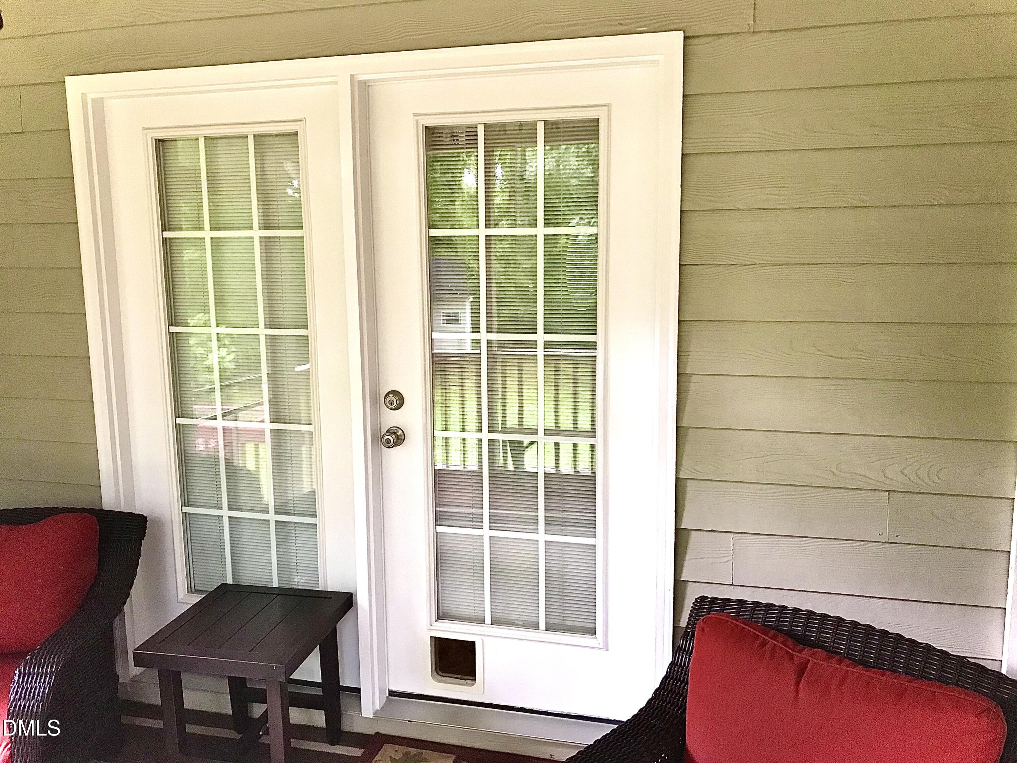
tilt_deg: -8.9
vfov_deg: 49.7
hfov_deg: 63.4
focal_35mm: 28
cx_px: 508
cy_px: 382
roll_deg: +0.5
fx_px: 823
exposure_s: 1/11
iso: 100
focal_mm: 3.99
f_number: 1.8
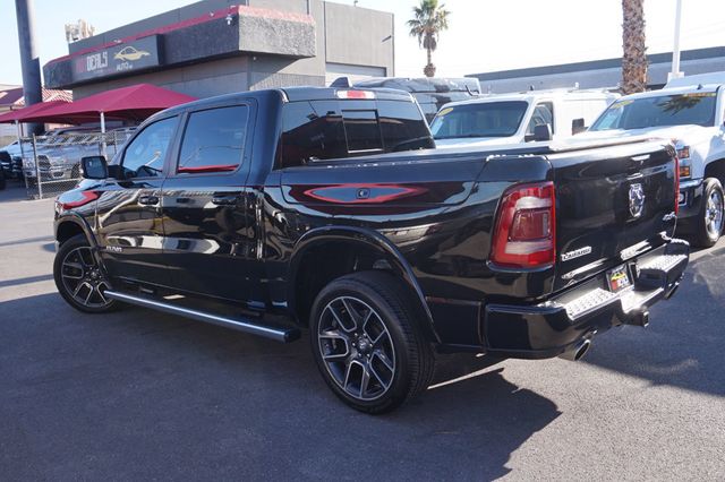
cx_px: 362
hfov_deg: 59.5
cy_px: 241
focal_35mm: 32
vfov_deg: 41.7
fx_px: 634
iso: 100
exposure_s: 1/100
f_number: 6.3
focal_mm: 21
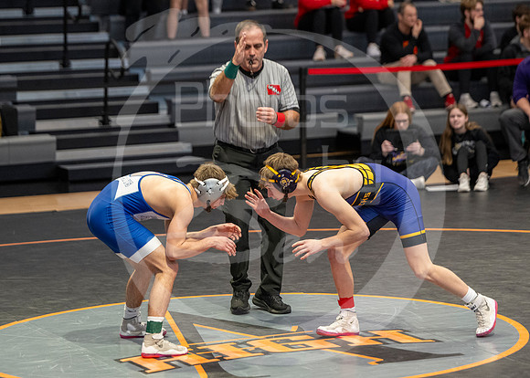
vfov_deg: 9.6
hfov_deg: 13.5
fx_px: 2245
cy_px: 194
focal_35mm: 149
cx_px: 253
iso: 3200
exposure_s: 1/1000
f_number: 2.8
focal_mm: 110
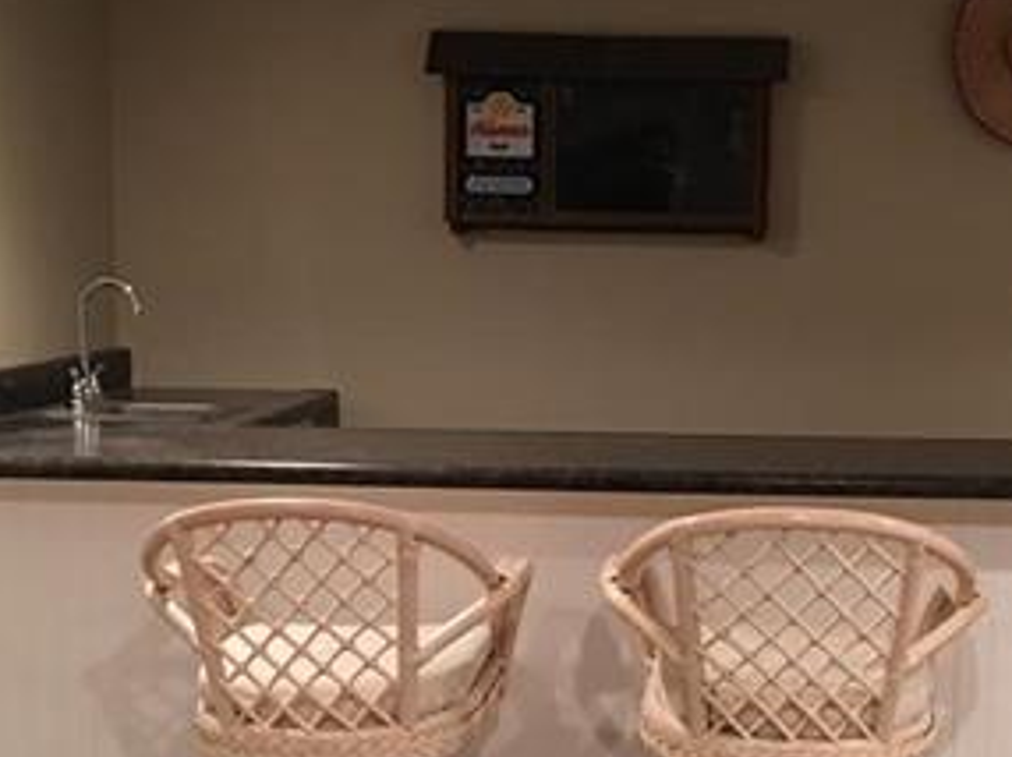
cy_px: 541
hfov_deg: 29.8
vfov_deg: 22.4
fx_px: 1899
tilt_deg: -8.4
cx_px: 612
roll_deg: -1.1
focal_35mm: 65
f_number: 2.2
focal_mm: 4.15
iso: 100
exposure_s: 1/10
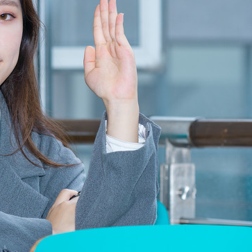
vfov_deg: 6.9
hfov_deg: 6.7
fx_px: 2100
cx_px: -175
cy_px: 97
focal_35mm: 255
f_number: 2.8
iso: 320
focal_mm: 85
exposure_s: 1/250
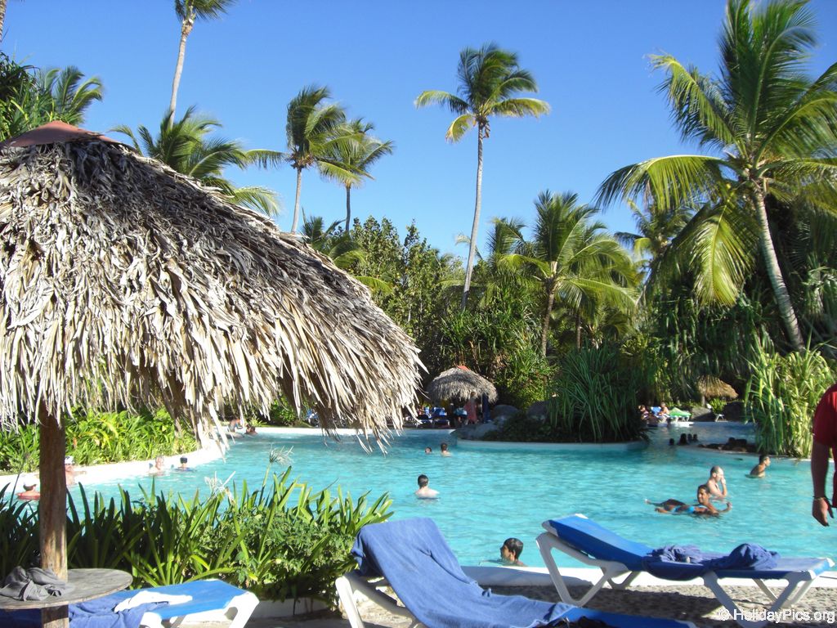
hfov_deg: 49.0
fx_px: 919
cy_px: 314
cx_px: 418
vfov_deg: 37.7
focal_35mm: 38
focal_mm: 6.2
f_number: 2.7
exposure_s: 1/800
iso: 64
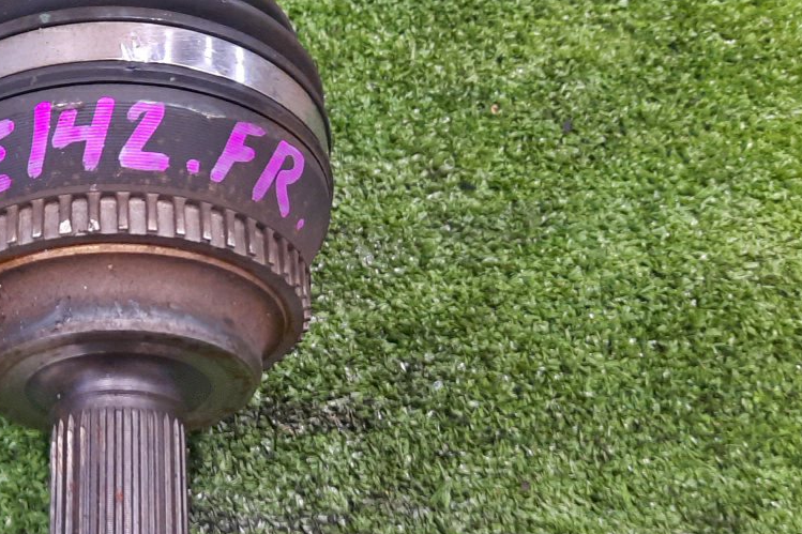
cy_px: 370
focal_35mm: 50
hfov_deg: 38.3
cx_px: 175
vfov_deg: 26.8
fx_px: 1114
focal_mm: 4.6
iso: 339
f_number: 2
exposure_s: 1/25
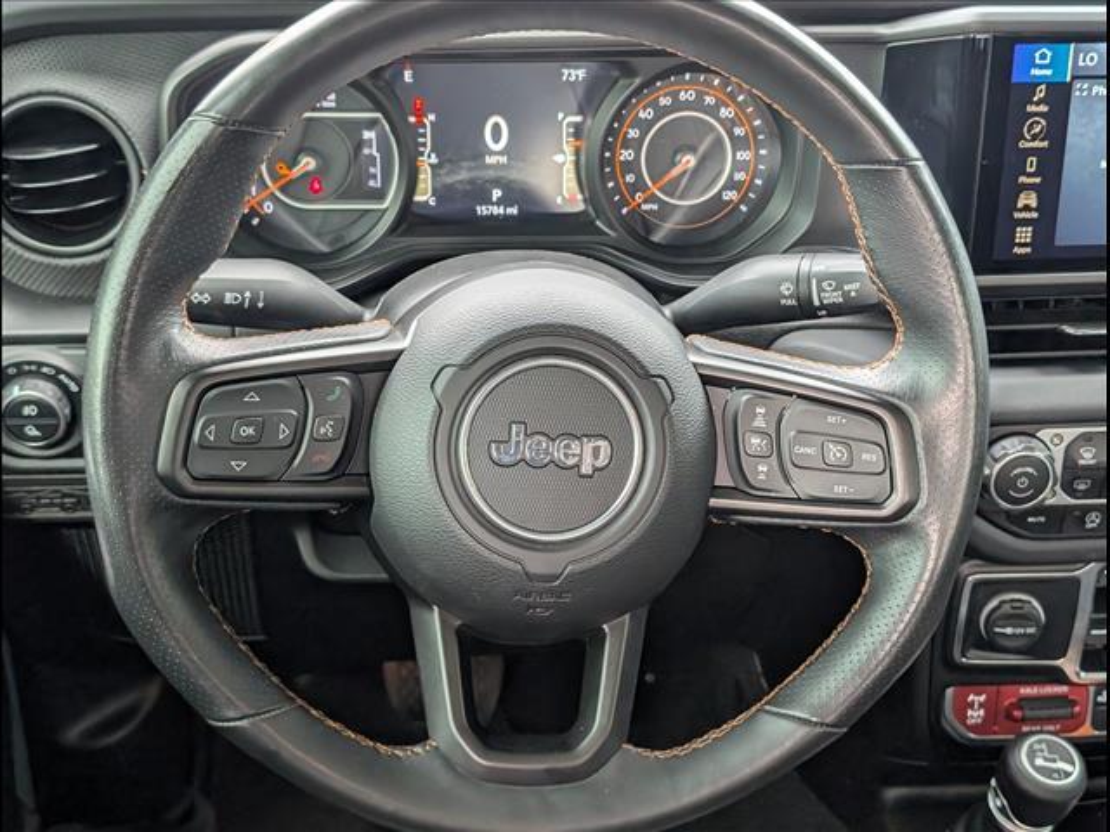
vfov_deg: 29.7
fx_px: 1571
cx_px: 555
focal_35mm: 49
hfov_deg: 38.9
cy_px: 416
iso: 204
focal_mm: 6.9
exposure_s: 1/270
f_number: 1.68
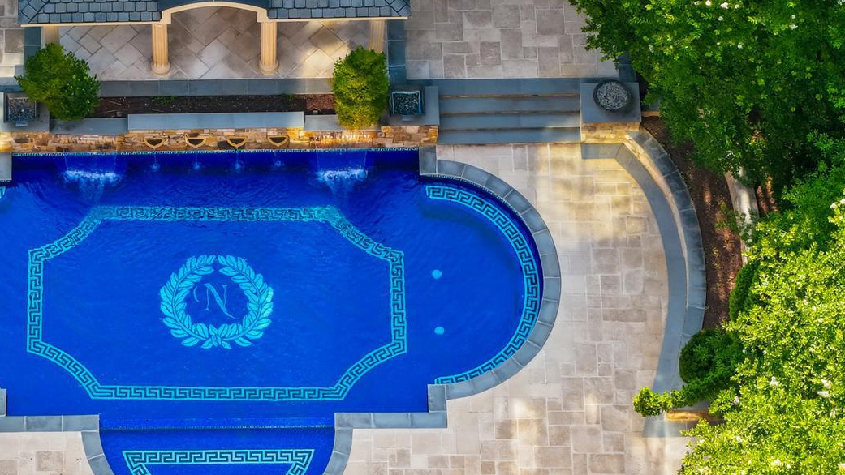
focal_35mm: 150
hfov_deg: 14.3
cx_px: 249
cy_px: 114
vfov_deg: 8.1
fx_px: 3362
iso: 250
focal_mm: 19.4
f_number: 2.8
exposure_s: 1/400
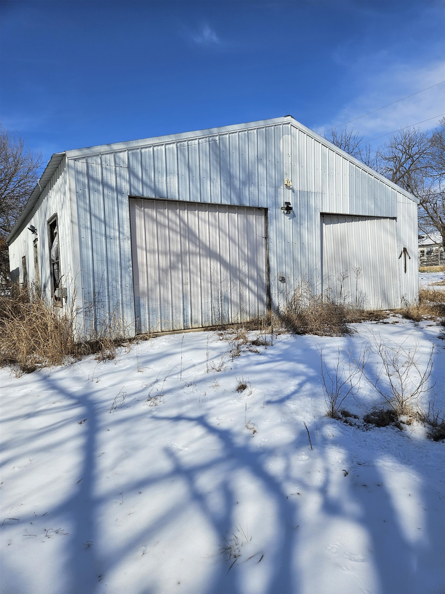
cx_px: 222
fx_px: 394
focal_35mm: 23
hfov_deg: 58.9
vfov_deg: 73.9
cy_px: 297
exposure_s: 1/3409
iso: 25
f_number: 1.8
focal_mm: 5.4
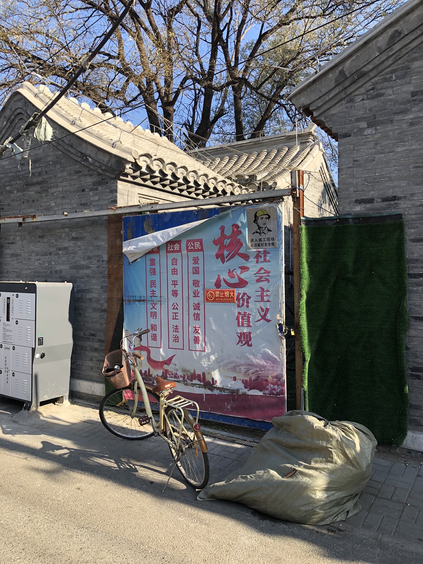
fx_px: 456
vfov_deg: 63.4
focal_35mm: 28
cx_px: 212
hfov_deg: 49.7
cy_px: 282
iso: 20
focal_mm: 4
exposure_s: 1/727
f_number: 1.8
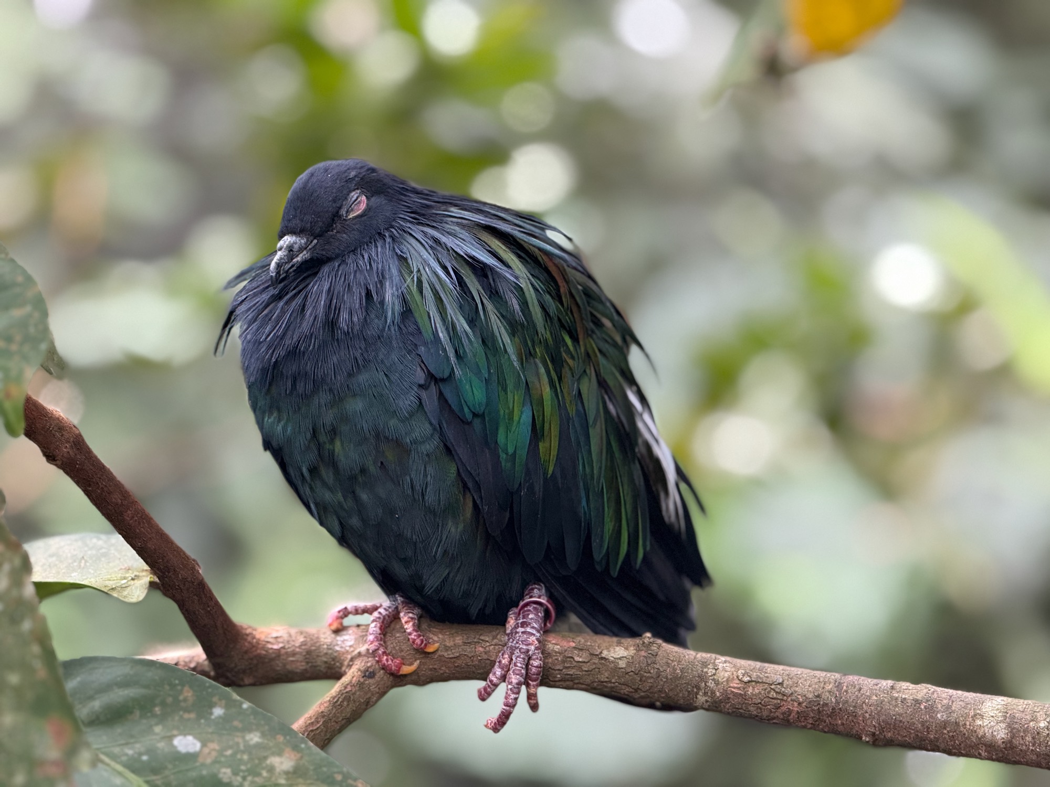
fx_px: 3640
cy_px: 394
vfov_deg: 12.3
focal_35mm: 120
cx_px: 525
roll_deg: +3.2
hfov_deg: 16.4
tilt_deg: +4.1
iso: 250
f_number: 2.8
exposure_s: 1/60
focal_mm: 15.66
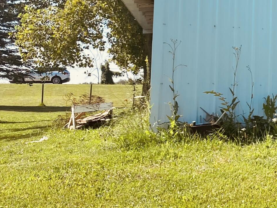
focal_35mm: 82
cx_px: 415
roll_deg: -0.4
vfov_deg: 17.9
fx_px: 656
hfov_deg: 20.4
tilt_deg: +4.1
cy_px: 55
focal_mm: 4.25
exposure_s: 1/1701
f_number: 1.8
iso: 32
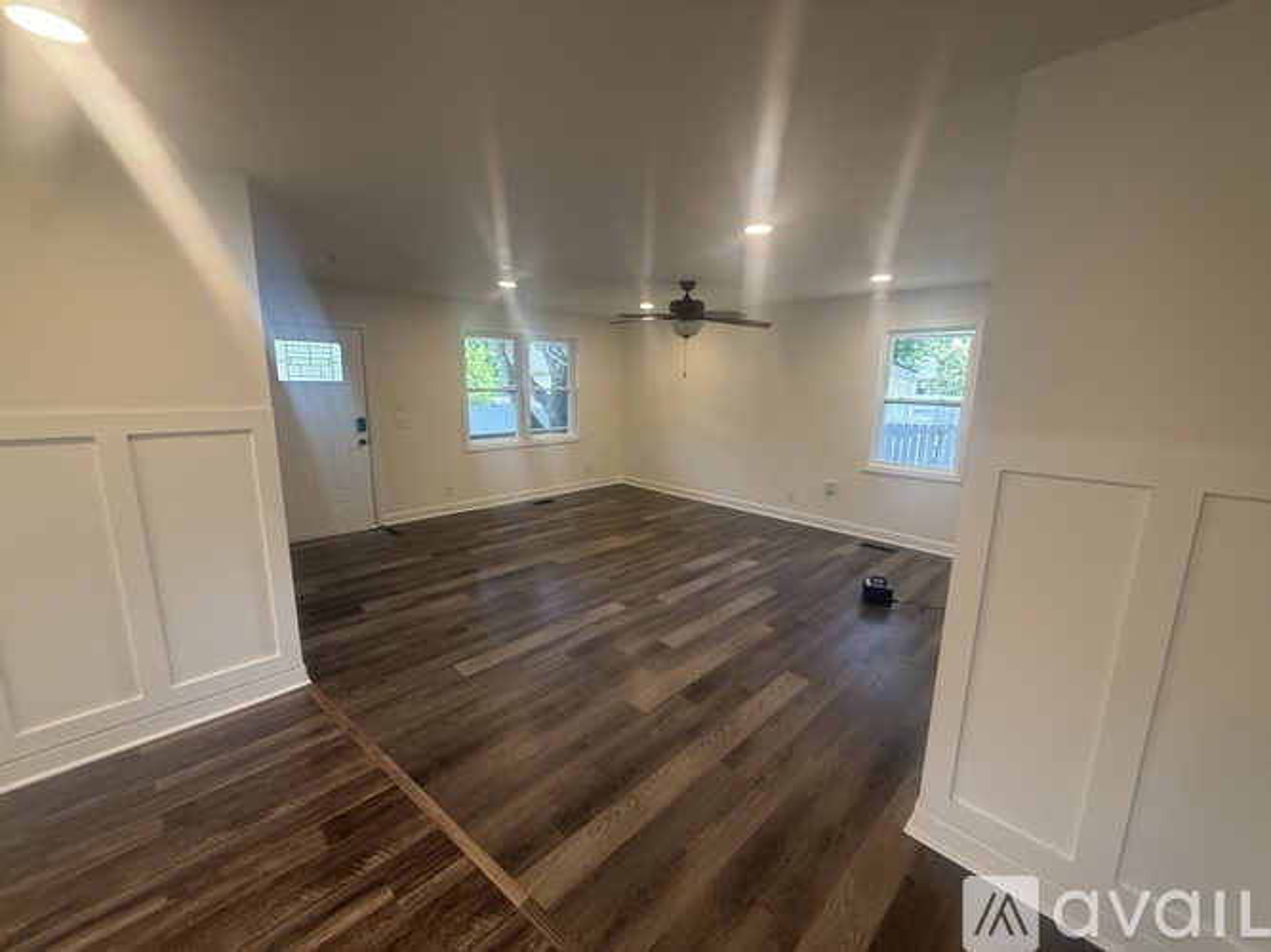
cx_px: 636
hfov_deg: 102.1
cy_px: 476
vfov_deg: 85.7
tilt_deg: -10.1
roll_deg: -1.2
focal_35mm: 14
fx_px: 514
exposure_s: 1/120
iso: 320
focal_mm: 2.22
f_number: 2.2
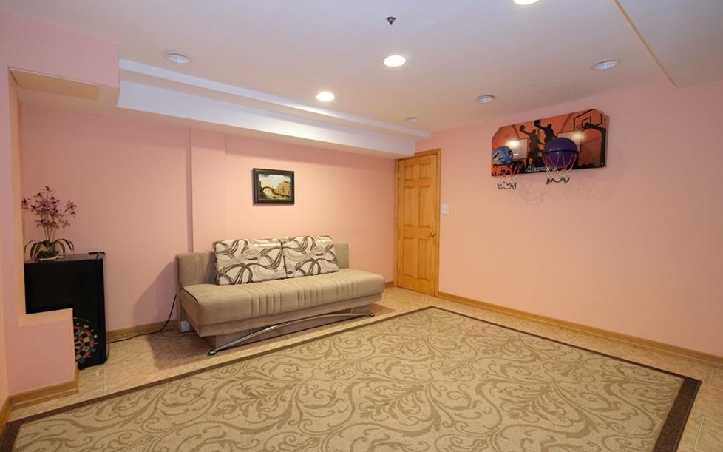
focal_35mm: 16
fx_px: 315
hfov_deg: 97.8
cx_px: 370
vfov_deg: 71.2
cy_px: 229
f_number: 4
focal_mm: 10
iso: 2500
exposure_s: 1/100
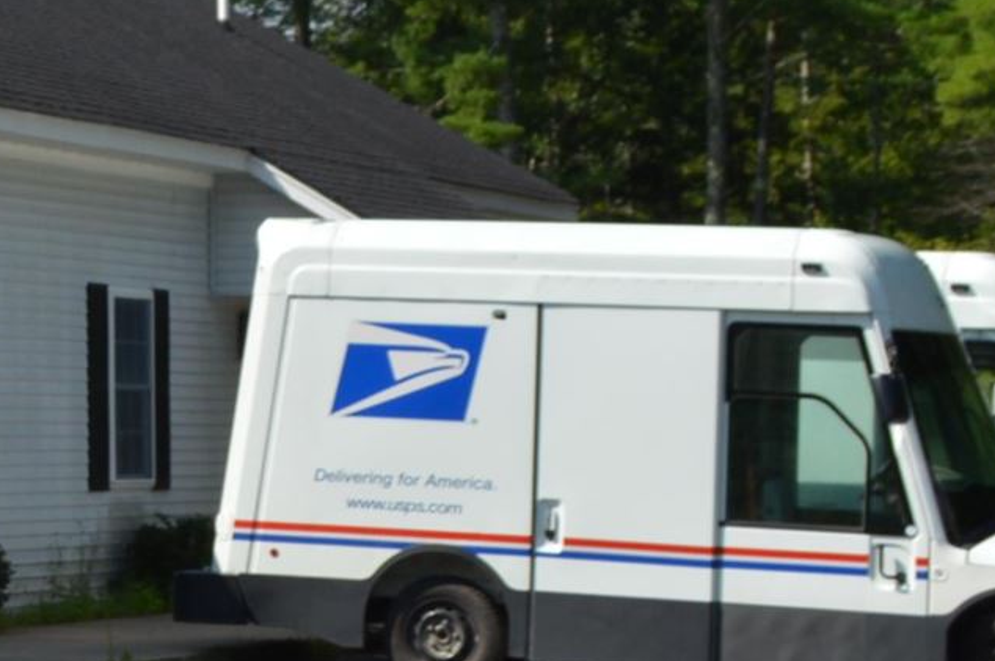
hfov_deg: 11.9
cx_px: -744
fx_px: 4417
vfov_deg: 8.5
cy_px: 137
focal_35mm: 160
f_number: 8
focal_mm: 22
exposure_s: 1/250
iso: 100
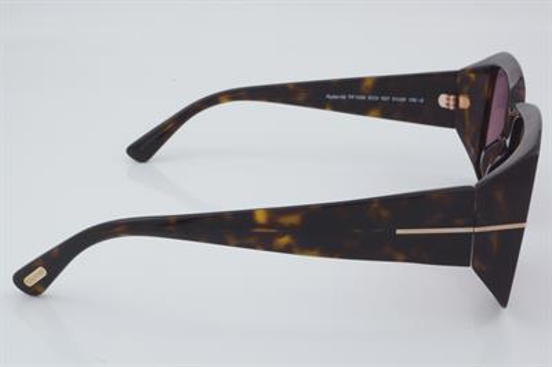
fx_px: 1149
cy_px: 184
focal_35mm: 75
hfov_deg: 27.0
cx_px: 276
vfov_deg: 18.2
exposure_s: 1/3
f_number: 32
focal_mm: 50
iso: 100
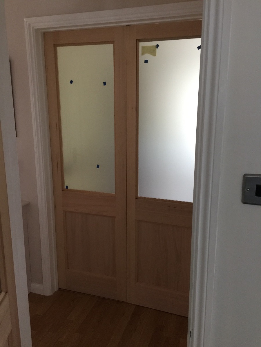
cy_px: 174
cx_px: 130
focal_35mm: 29
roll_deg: -0.3
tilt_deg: -13.3
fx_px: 292
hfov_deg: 48.2
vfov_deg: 61.7
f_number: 2.2
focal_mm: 4.15
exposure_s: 1/17
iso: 125
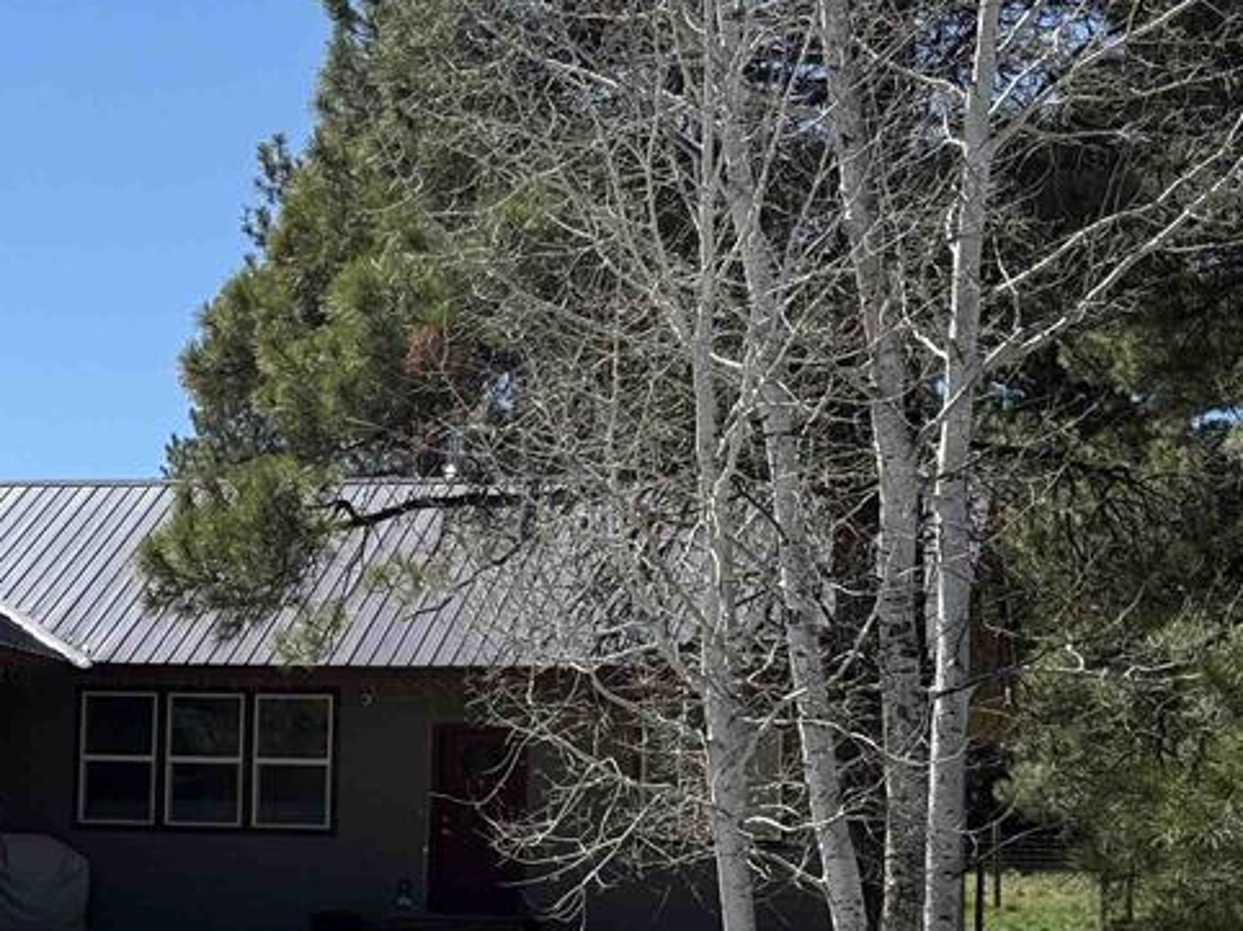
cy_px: 707
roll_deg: -2.7
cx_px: 93
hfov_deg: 18.9
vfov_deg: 14.4
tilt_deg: +3.7
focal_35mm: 102
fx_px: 3661
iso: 64
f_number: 1.78
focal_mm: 6.76
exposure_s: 1/3704
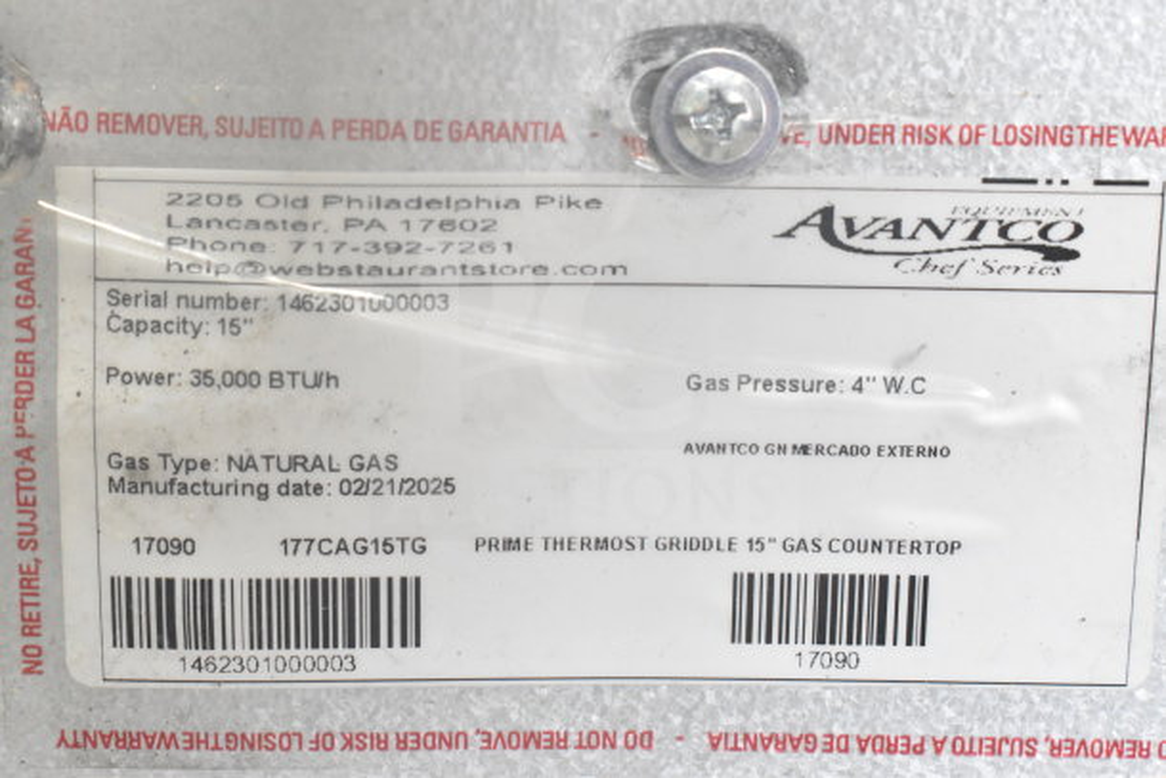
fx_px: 1944
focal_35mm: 60
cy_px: 389
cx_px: 583
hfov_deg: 33.4
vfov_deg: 22.6
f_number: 8
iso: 6400
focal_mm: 40
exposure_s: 1/250
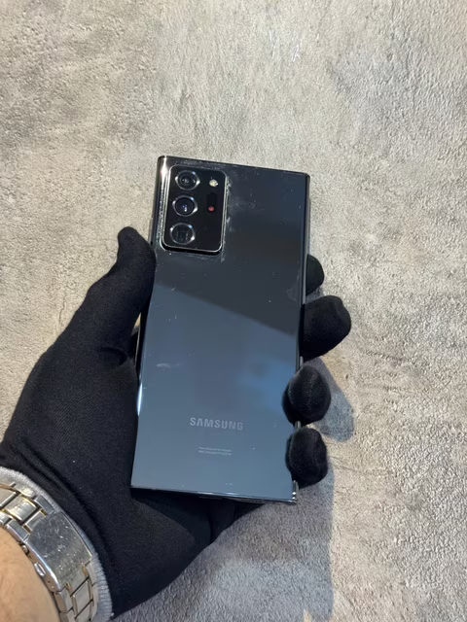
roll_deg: -15.4
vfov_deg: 39.7
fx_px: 863
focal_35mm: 48
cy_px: 311
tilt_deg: +8.1
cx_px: 234
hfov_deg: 30.3
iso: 100
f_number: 1.78
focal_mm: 6.76
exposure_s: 1/50
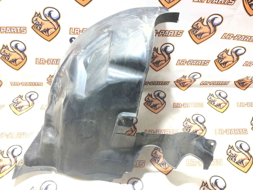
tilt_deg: -50.0
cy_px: 95
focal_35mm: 29
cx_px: 126
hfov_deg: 61.7
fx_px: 212
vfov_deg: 48.2
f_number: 2.2
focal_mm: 4.15
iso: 50
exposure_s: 1/33
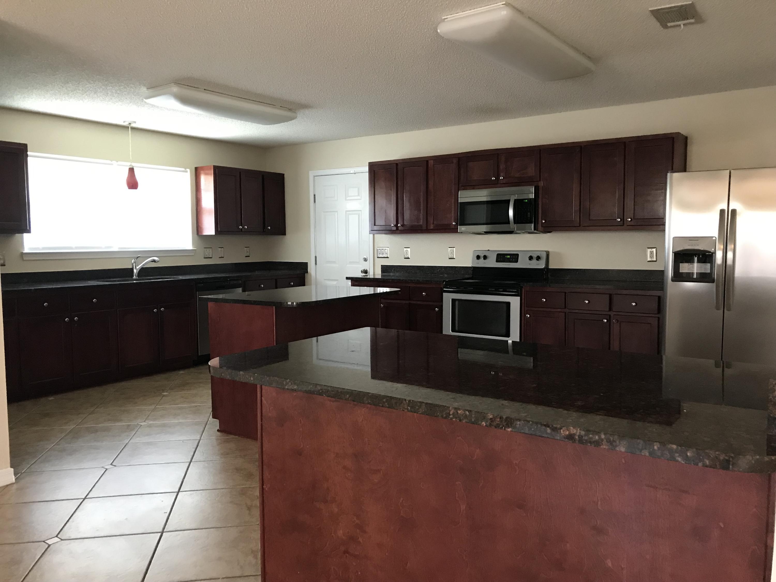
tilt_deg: -3.9
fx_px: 628
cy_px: 291
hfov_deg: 63.4
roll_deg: +0.5
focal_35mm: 28
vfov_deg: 49.7
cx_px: 388
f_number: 1.8
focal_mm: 3.99
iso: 64
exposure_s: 1/15
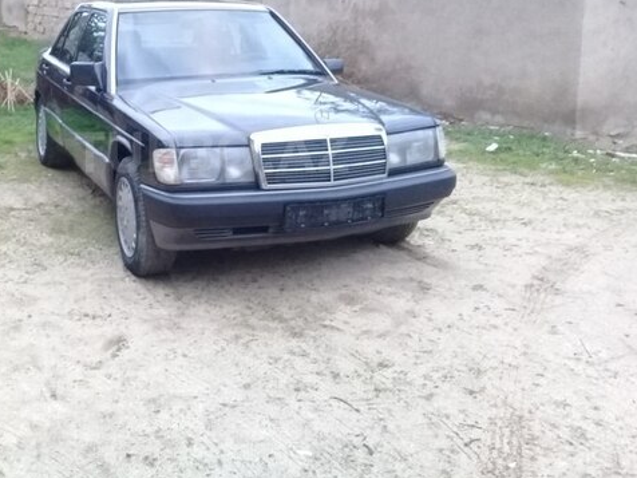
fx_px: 791
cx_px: 211
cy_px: 152
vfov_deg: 33.2
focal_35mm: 43
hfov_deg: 43.2
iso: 200
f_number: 2.2
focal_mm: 3.3
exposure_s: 1/17
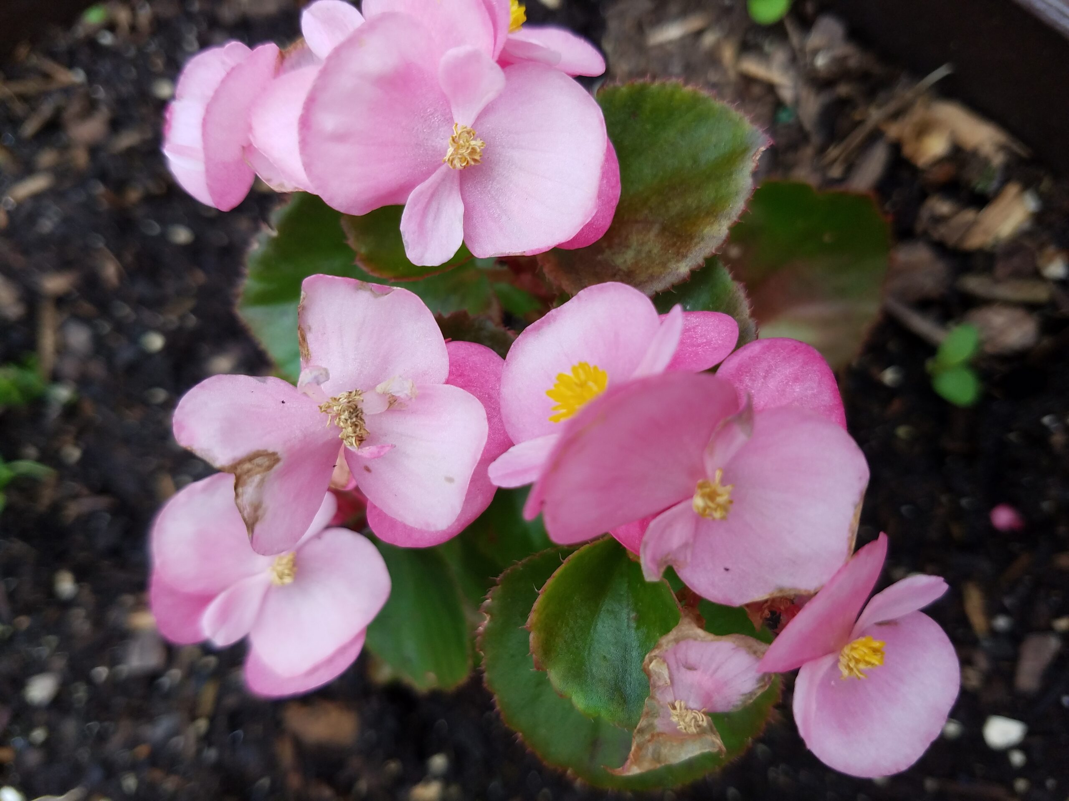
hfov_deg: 67.3
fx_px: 803
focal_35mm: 26
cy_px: 400
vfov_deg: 53.1
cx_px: 534
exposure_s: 1/121
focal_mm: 4.2
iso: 50
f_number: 1.7
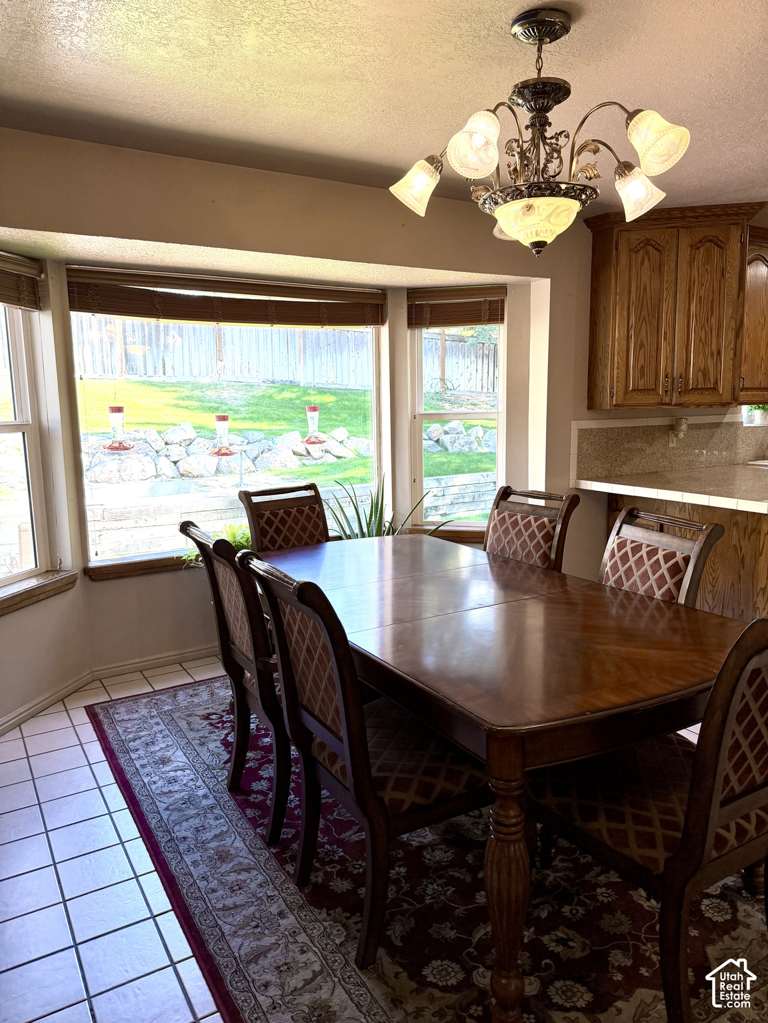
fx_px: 710
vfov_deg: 71.6
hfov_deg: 56.8
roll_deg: -0.2
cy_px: 512
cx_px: 384
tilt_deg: -8.5
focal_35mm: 24
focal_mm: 6.76
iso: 160
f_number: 1.78
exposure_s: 1/214
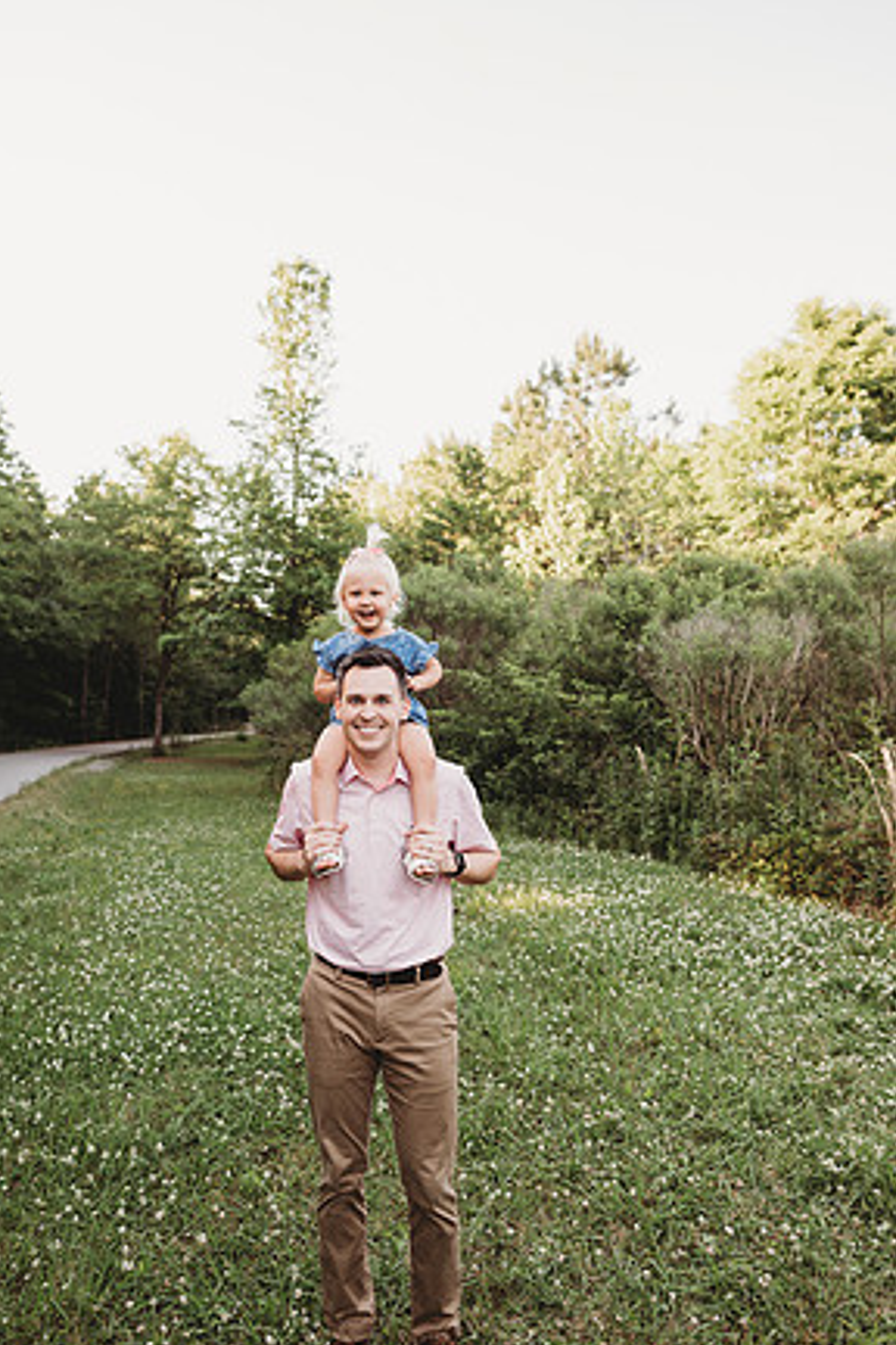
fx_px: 933
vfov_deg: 71.5
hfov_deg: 51.3
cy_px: 672
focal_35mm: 25
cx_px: 432
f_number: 2.8
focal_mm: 24
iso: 160
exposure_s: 1/250
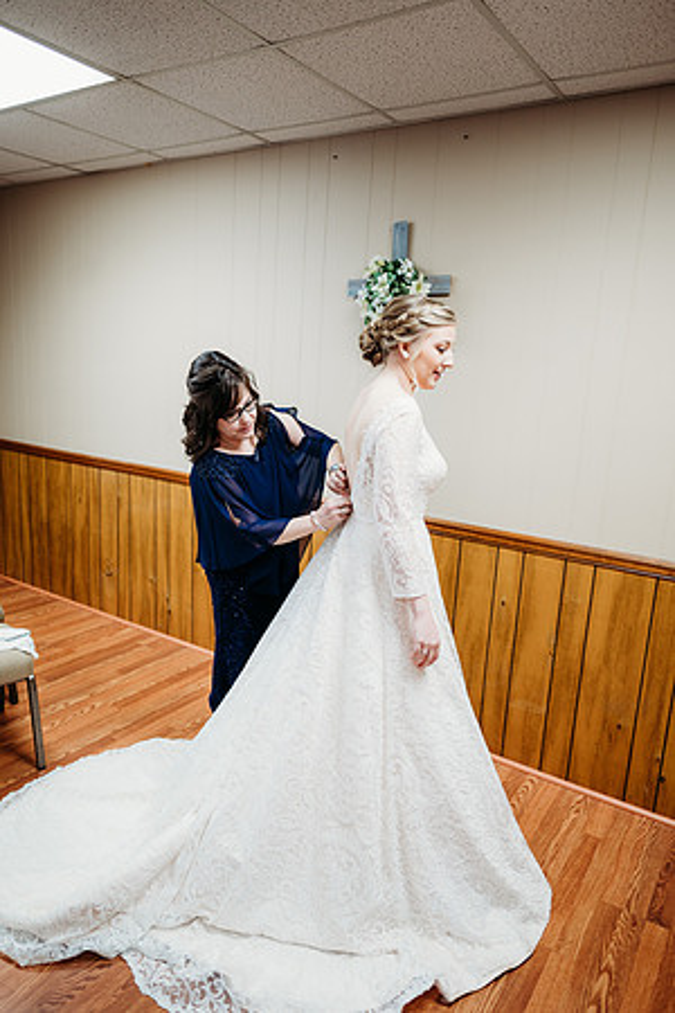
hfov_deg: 53.1
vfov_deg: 73.7
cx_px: 338
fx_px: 675
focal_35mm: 24
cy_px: 506
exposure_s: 1/125
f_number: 1.8
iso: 400
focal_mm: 24
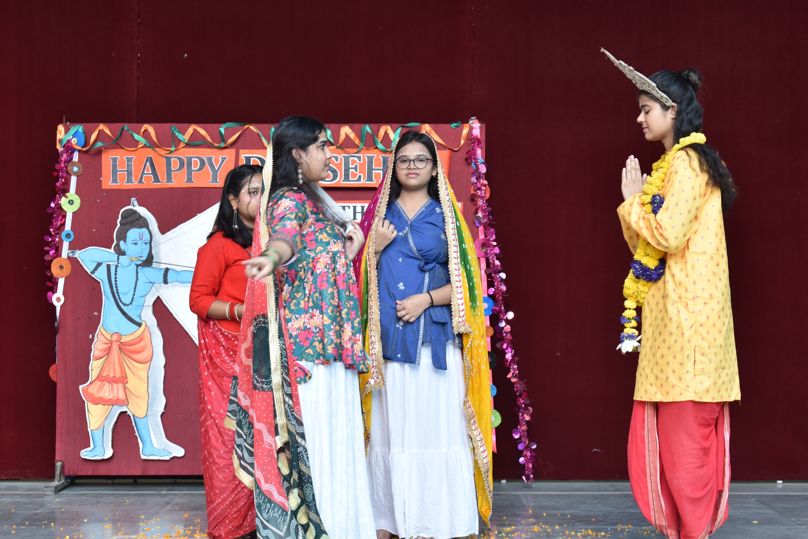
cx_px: 404
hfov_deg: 24.6
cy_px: 270
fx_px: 1852
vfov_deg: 16.6
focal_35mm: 82
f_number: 5.6
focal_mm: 55
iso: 160
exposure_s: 1/60
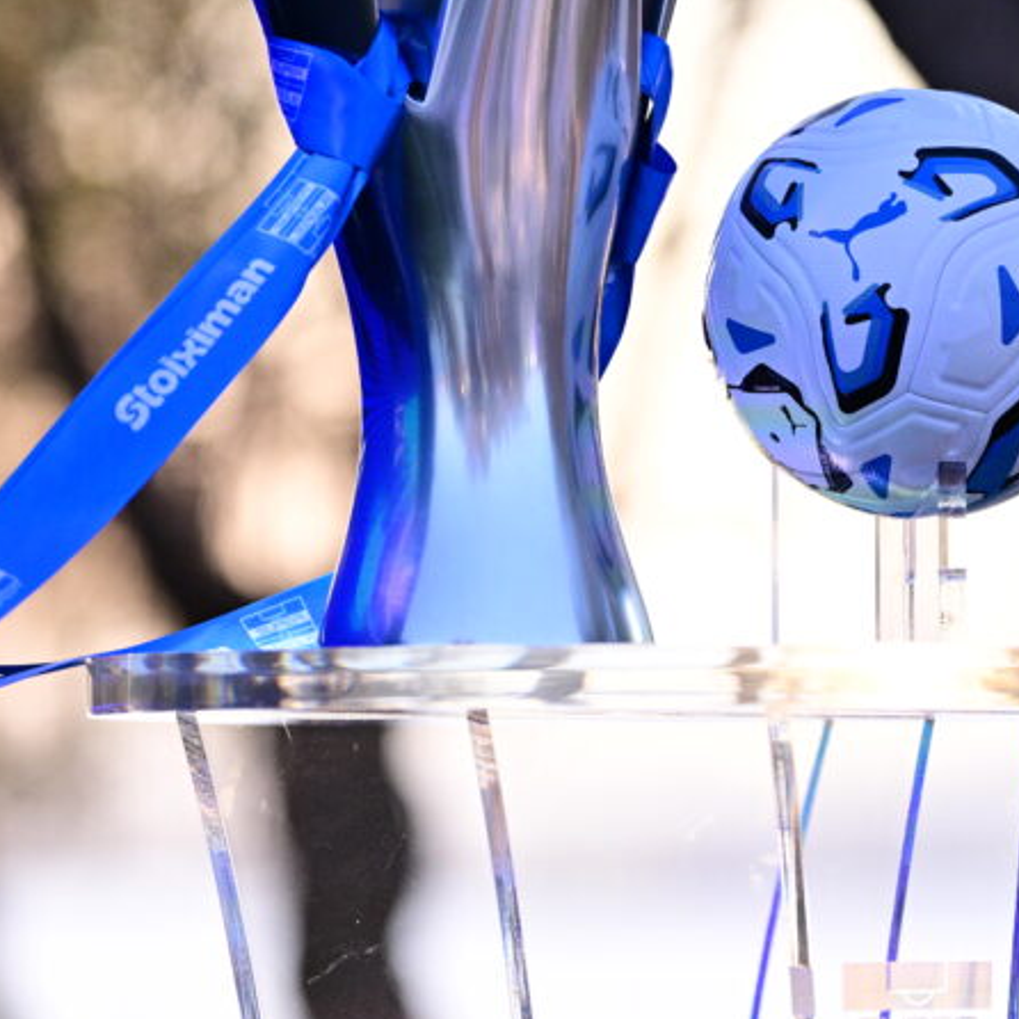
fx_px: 10291
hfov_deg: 5.7
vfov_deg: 5.7
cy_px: 210
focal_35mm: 309
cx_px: 548
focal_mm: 135
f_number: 1.8
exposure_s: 1/8000
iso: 1000
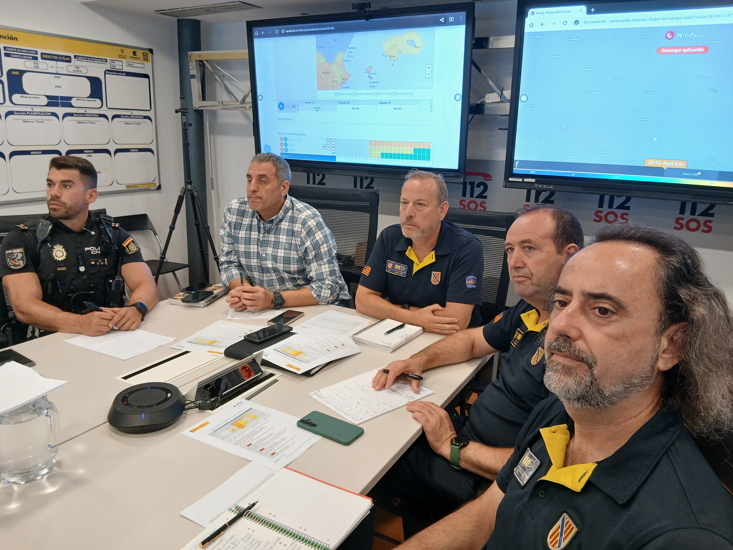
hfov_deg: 67.3
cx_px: 366
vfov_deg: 53.1
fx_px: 551
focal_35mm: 26
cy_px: 275
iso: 160
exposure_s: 1/50
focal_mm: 3.98
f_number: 1.8
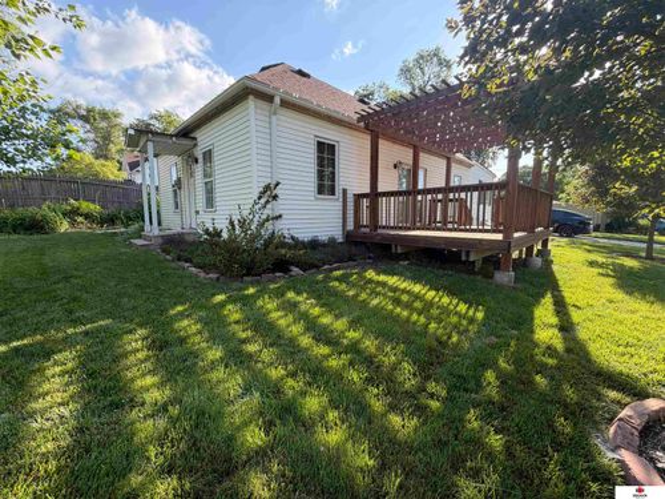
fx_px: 269
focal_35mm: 14
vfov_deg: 85.7
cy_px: 250
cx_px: 332
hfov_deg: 102.1
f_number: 2.2
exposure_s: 1/261
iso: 50
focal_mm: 2.22
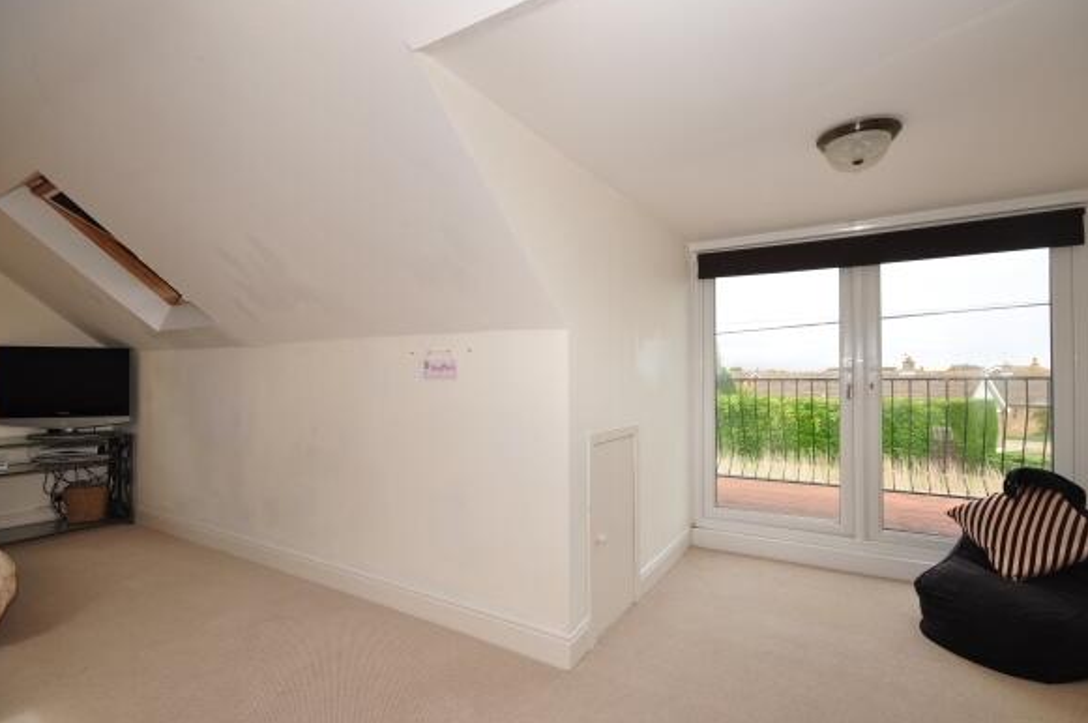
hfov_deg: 96.8
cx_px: 560
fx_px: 483
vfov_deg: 73.6
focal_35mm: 16
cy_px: 363
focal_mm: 10
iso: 200
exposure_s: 1/60
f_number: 11
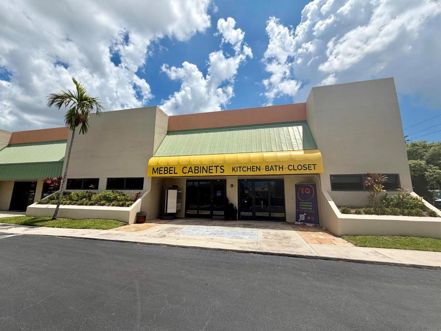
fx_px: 178
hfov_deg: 102.1
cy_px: 166
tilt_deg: +8.4
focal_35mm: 14
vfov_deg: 85.7
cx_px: 220
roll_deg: +0.1
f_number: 2.2
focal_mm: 2.22
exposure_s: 1/1399
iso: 20
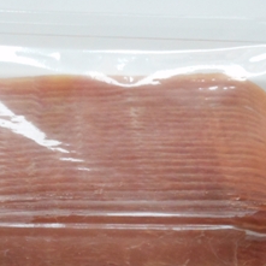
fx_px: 1000
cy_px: 280
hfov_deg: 15.1
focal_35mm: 115
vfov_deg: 14.8
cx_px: 77
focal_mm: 8.1
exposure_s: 1/13
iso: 400
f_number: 4.6
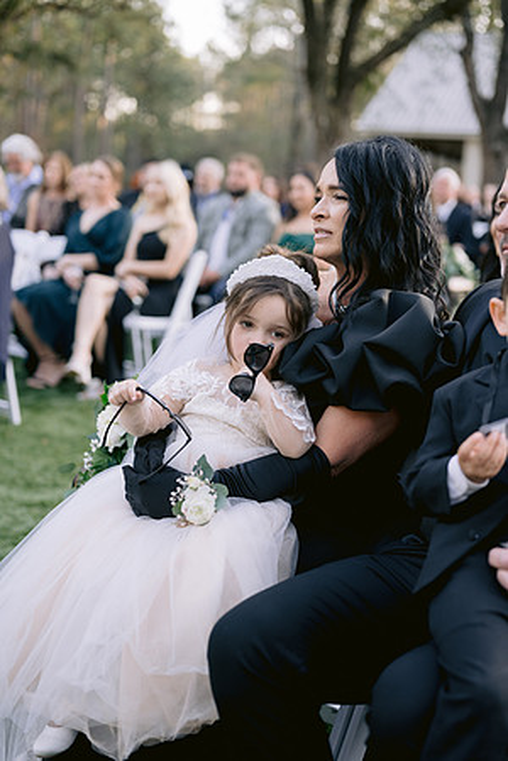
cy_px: 380
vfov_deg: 39.6
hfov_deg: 27.0
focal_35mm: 50
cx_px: 254
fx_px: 1058
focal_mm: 50
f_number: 2.2
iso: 400
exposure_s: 1/500
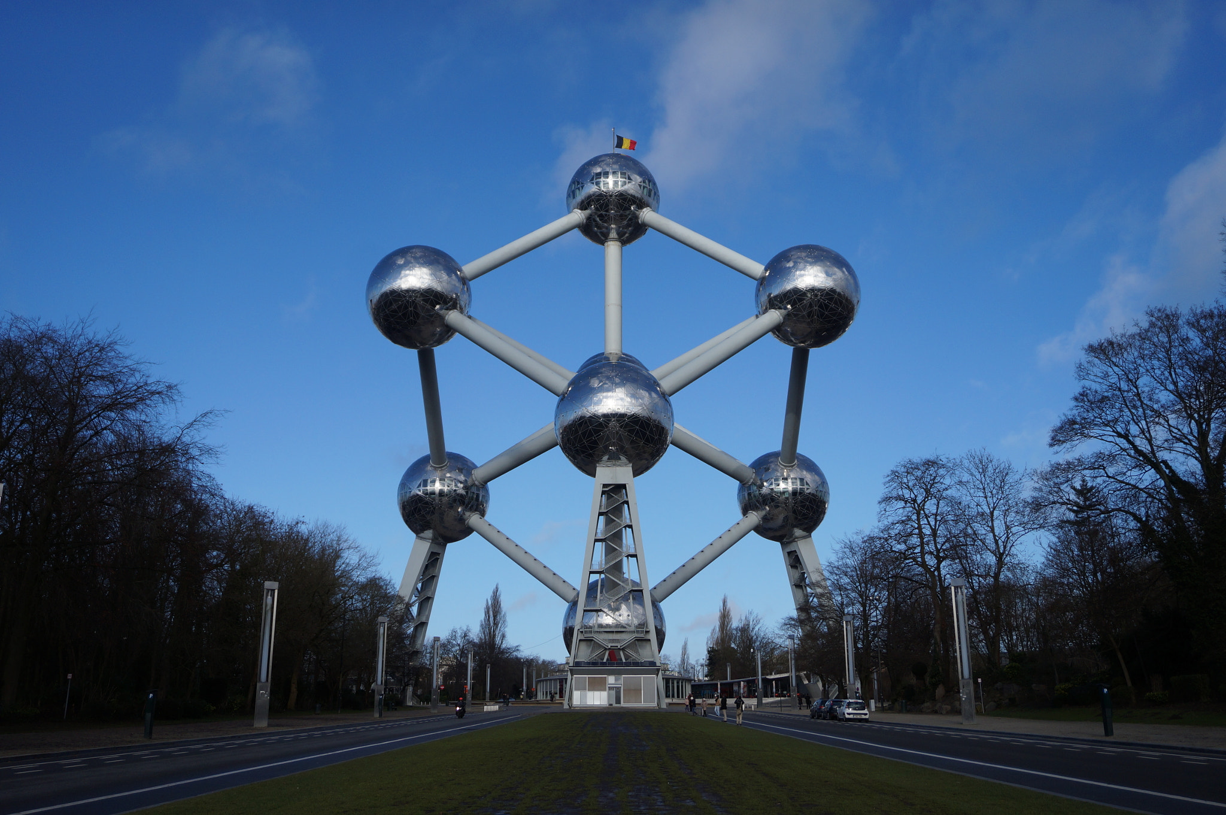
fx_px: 1174
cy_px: 408
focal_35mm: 34
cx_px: 613
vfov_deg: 38.3
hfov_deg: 55.2
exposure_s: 1/3200
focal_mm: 23
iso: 200
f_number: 4.5
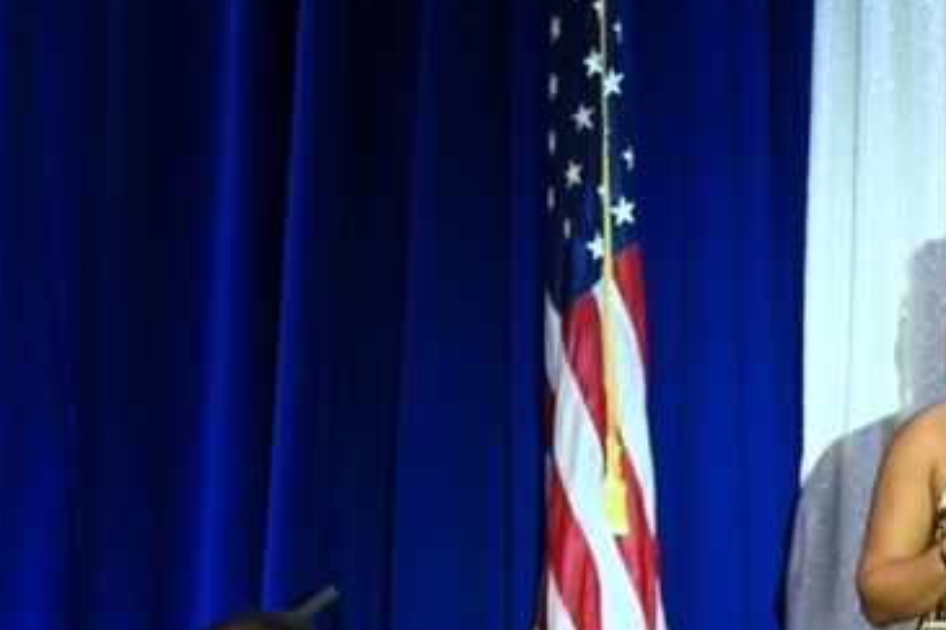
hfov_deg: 4.7
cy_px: 390
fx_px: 11504
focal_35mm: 438
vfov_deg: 3.1
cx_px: 853
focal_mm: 200
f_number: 2.8
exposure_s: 1/100
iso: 1800
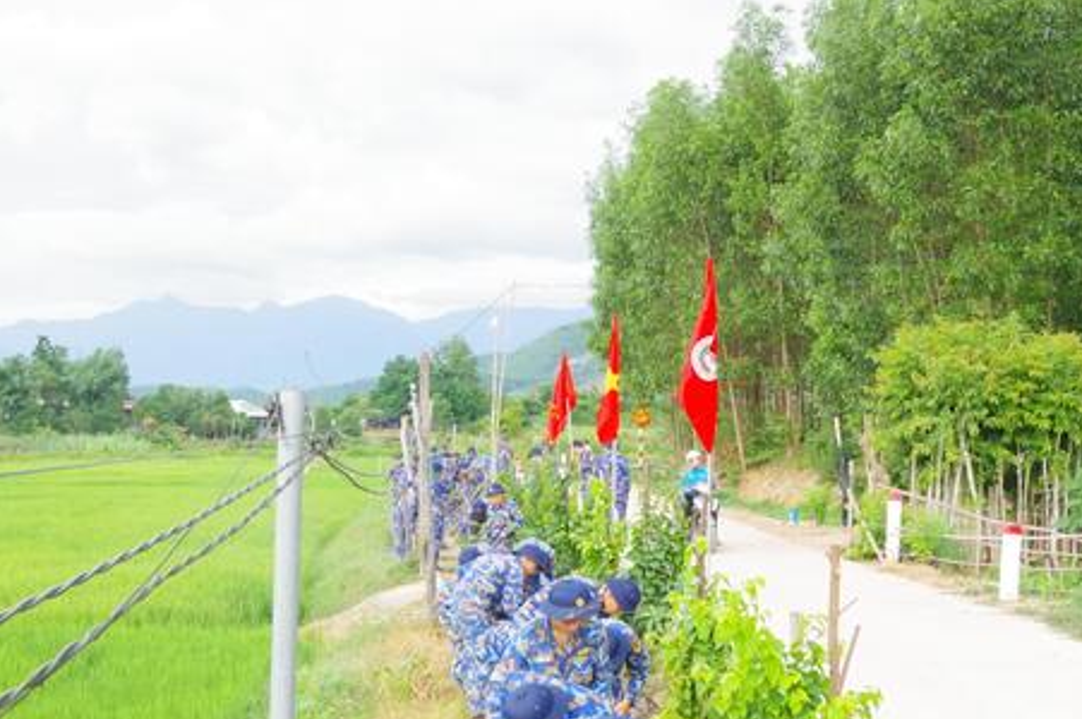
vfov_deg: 24.0
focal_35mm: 55
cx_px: 439
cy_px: 629
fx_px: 1652
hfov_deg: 36.2
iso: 1600
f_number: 11
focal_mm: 21
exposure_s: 1/160
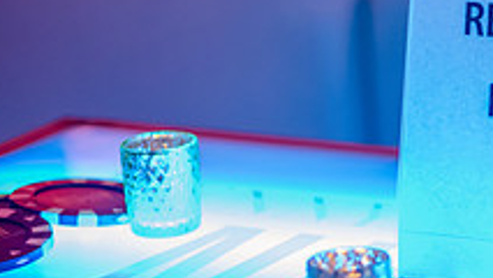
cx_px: 637
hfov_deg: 7.1
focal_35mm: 299
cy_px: 138
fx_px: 3910
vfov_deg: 4.1
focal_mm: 105
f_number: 2
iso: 4000
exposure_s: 1/500
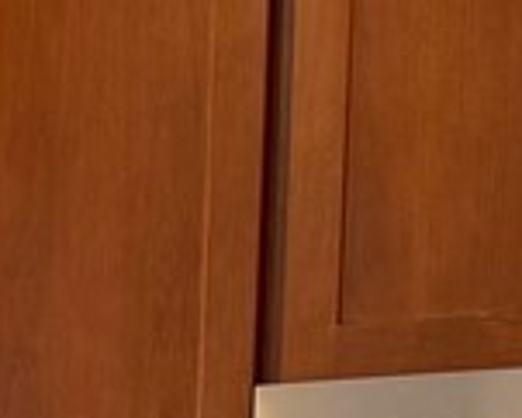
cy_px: 1050
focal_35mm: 159
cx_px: -294
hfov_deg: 11.5
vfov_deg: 8.7
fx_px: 2458
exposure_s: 1/120
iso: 50
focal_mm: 6.76
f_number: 1.78
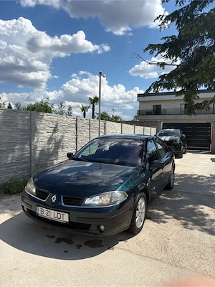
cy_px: 144
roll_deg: -1.7
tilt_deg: -2.8
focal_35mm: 26
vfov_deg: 67.3
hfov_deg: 53.1
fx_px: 215
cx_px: 108
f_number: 1.6
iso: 50
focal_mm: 5.96
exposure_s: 1/4608
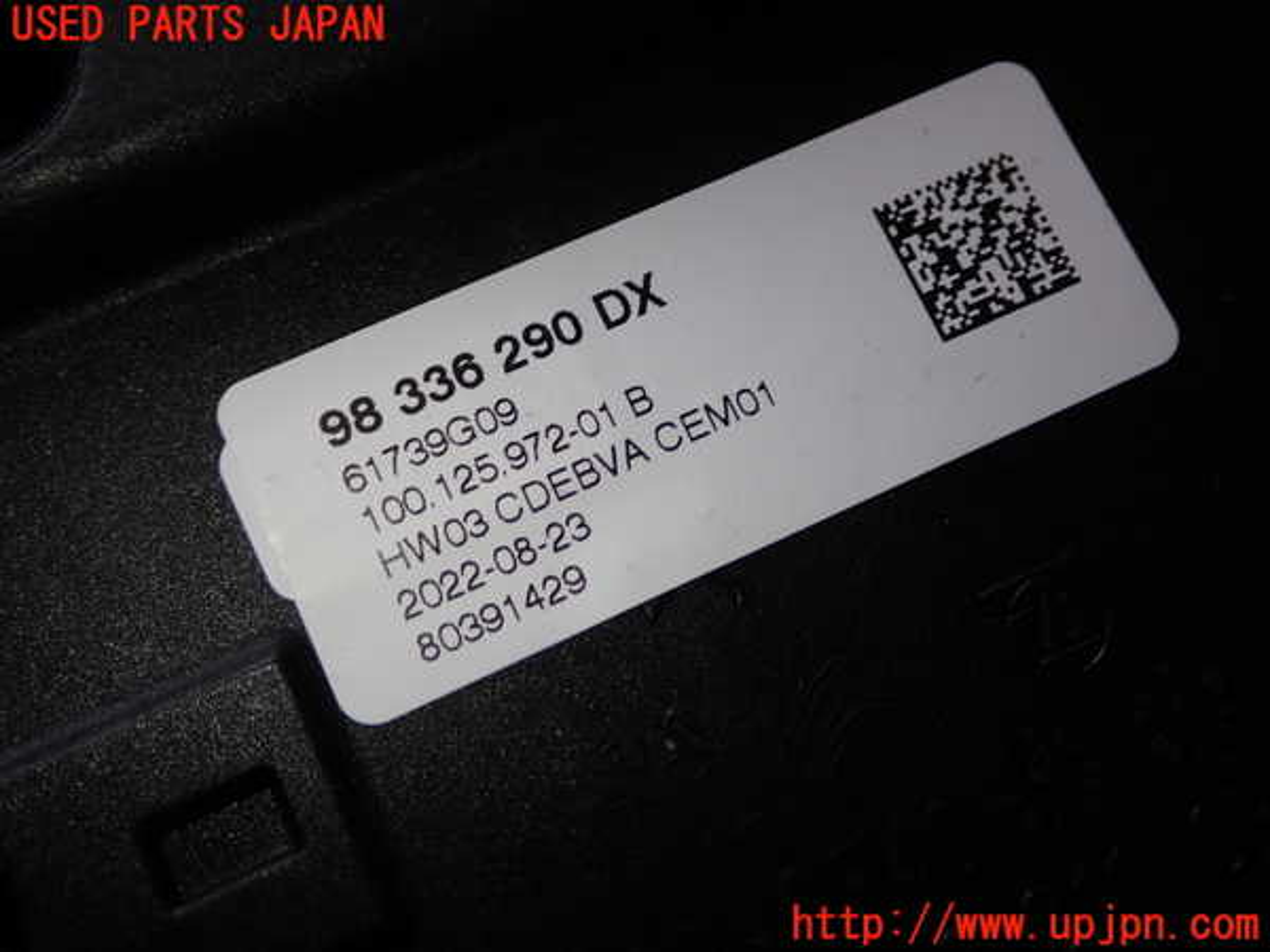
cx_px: 635
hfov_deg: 45.8
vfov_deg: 35.1
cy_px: 476
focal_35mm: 41
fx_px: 1504
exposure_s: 1/40
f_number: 8
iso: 100
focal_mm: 7.31
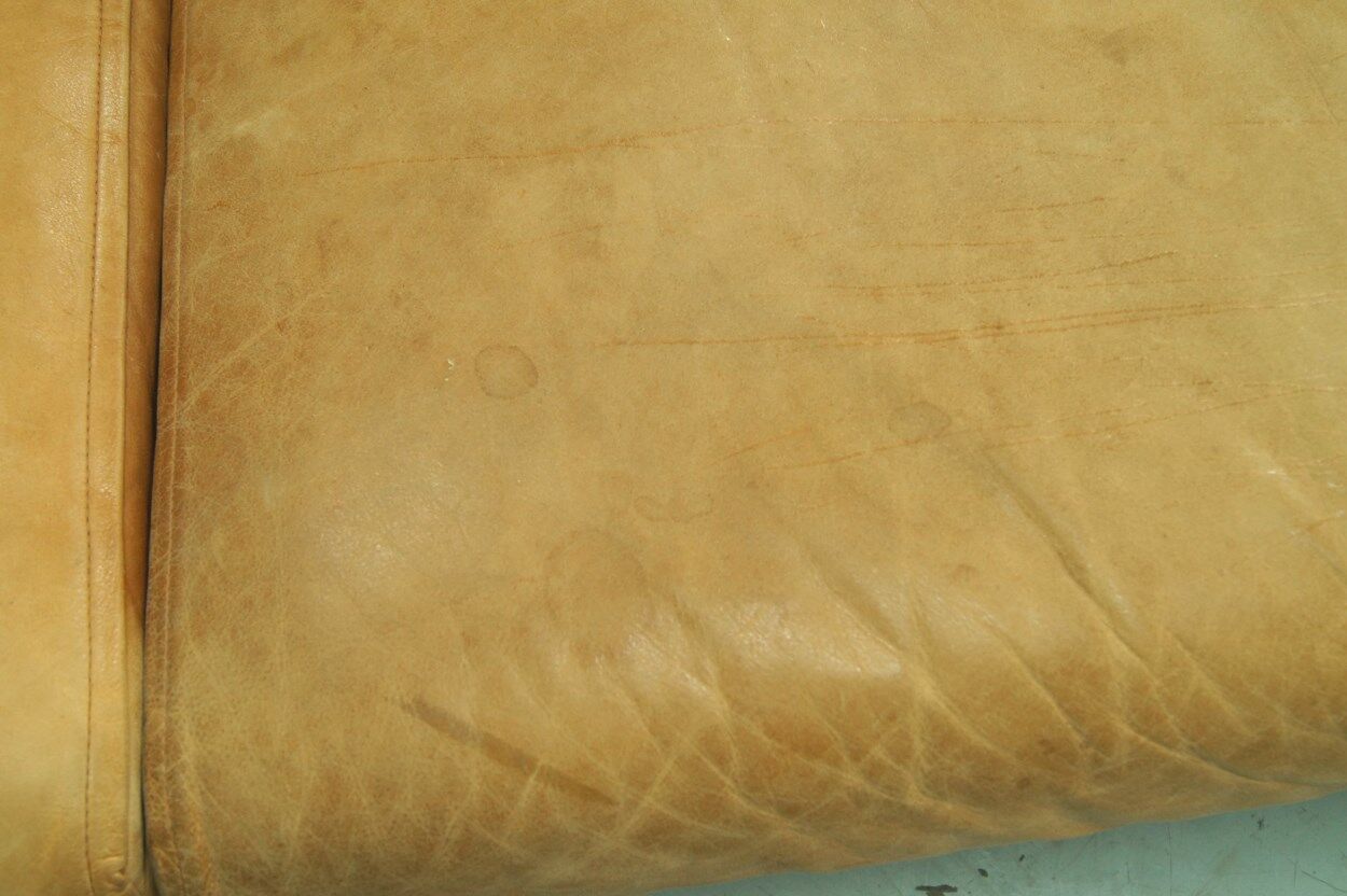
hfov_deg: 49.6
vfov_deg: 34.2
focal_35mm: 39
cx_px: 674
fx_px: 1458
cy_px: 448
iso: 400
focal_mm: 26
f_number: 7.1
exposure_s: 1/10
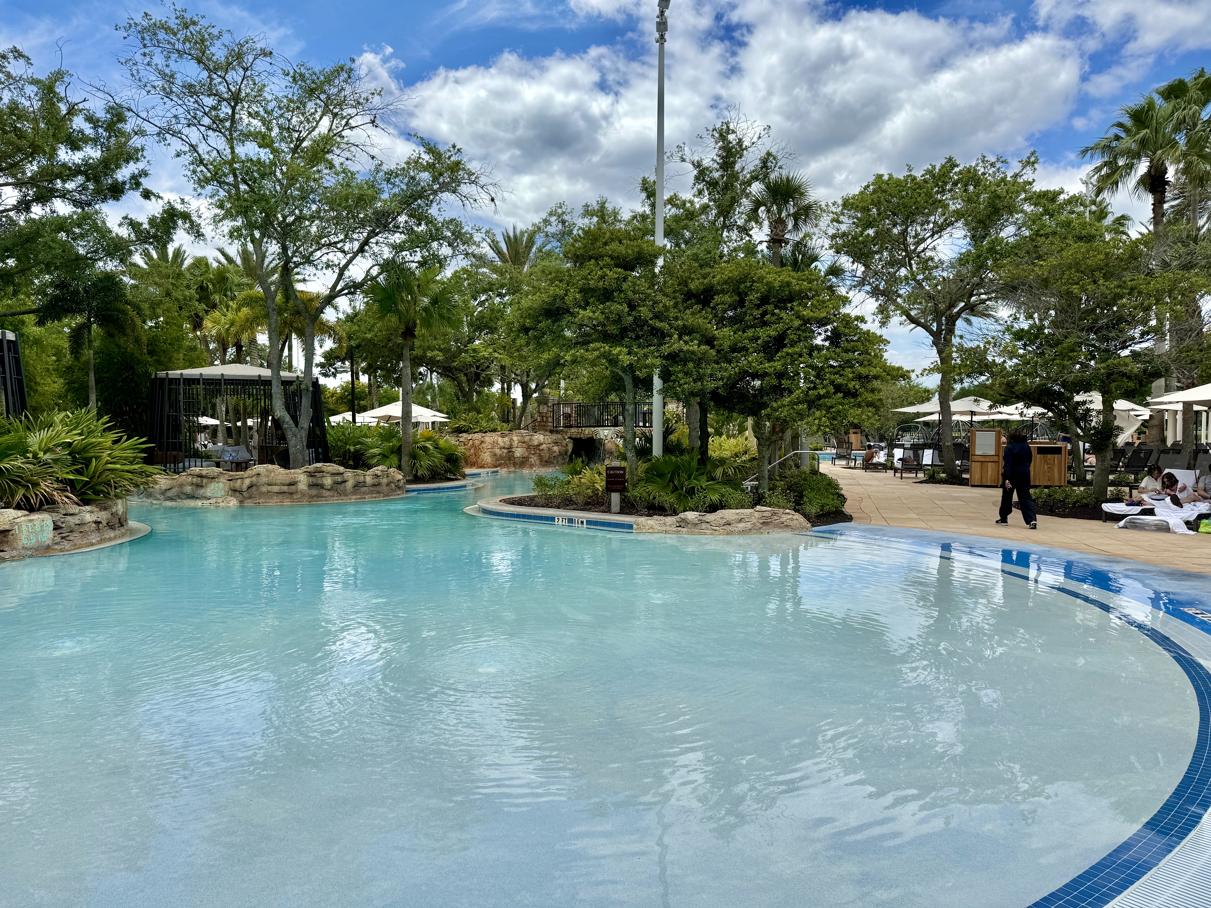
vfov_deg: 56.8
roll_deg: -0.6
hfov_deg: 71.6
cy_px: 454
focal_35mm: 24
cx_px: 606
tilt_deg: -2.5
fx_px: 840
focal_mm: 6.76
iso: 80
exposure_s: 1/5814
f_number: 1.78
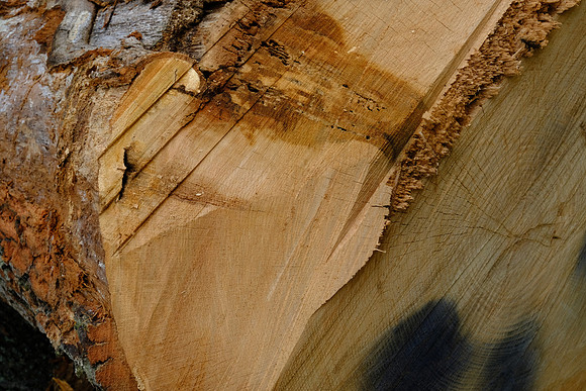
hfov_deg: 35.6
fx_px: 912
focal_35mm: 56
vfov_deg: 24.2
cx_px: 293
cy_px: 196
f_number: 11
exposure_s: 1/50
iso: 400
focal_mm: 37.4
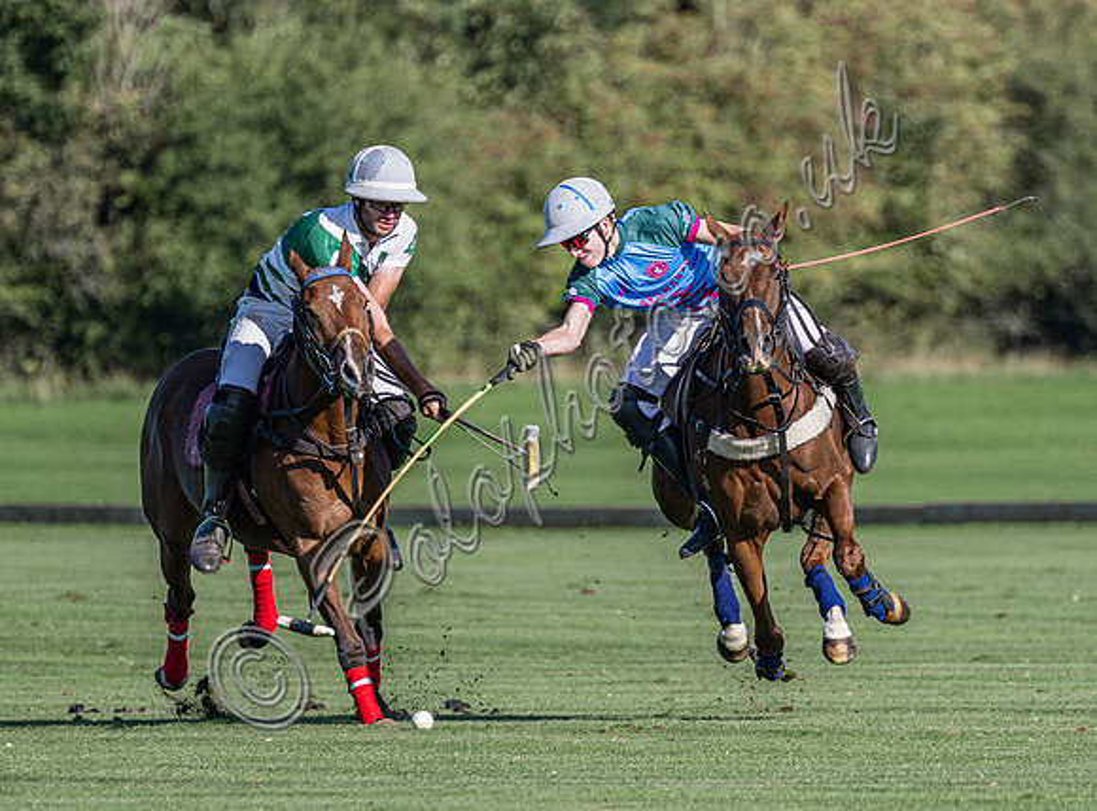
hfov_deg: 2.6
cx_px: 542
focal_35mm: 770
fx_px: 24269
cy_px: 472
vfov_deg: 1.9
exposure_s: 1/1250
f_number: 5.6
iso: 250
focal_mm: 400
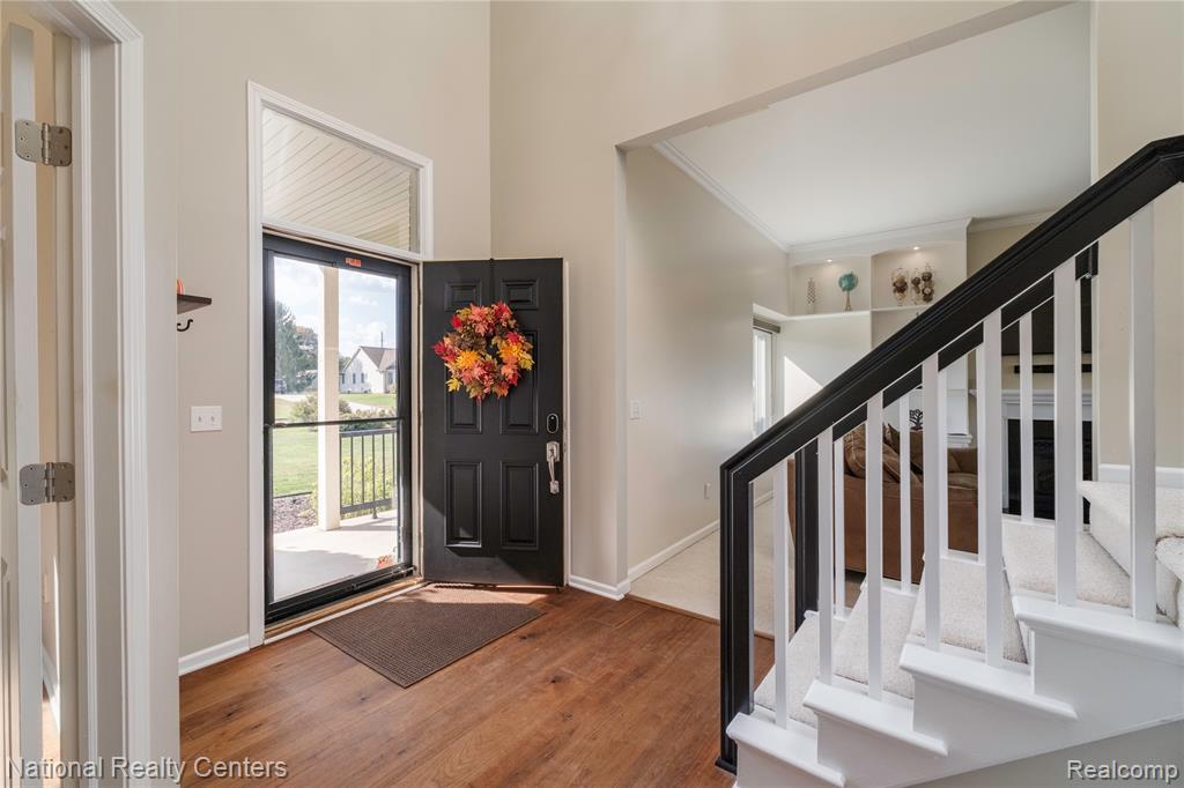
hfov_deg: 100.4
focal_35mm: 15
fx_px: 493
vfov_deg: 77.3
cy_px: 394
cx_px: 592
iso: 800
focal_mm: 10
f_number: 7.1
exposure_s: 1/250
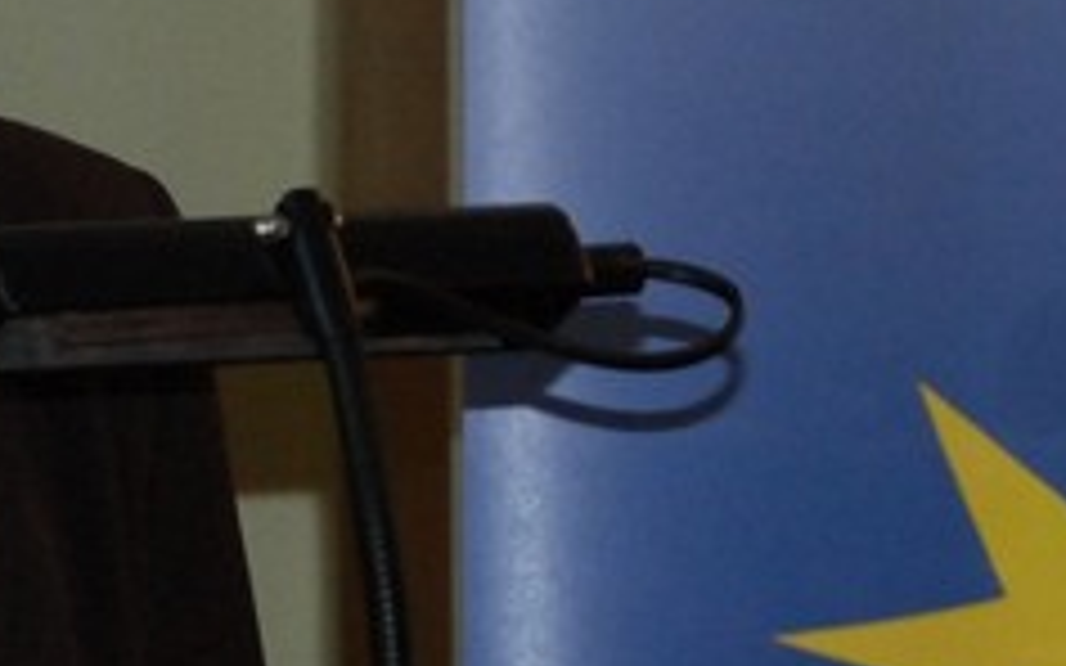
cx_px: 220
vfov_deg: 2.2
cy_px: -115
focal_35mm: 595
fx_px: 17282
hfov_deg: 3.5
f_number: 5.6
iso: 800
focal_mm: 90
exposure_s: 1/60
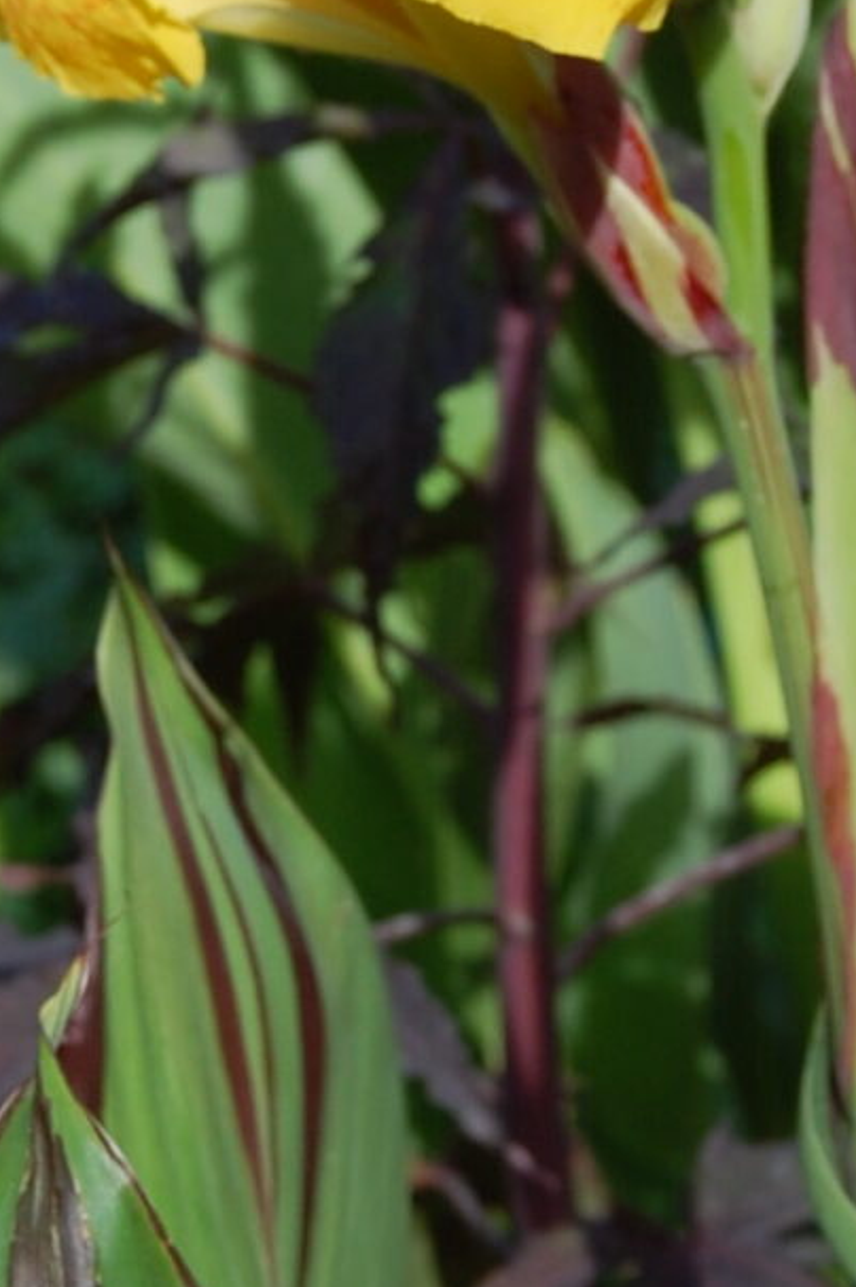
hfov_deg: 6.4
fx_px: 7676
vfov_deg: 9.6
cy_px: 806
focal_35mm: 215
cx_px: 25
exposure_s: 1/250
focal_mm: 34
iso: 200
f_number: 8
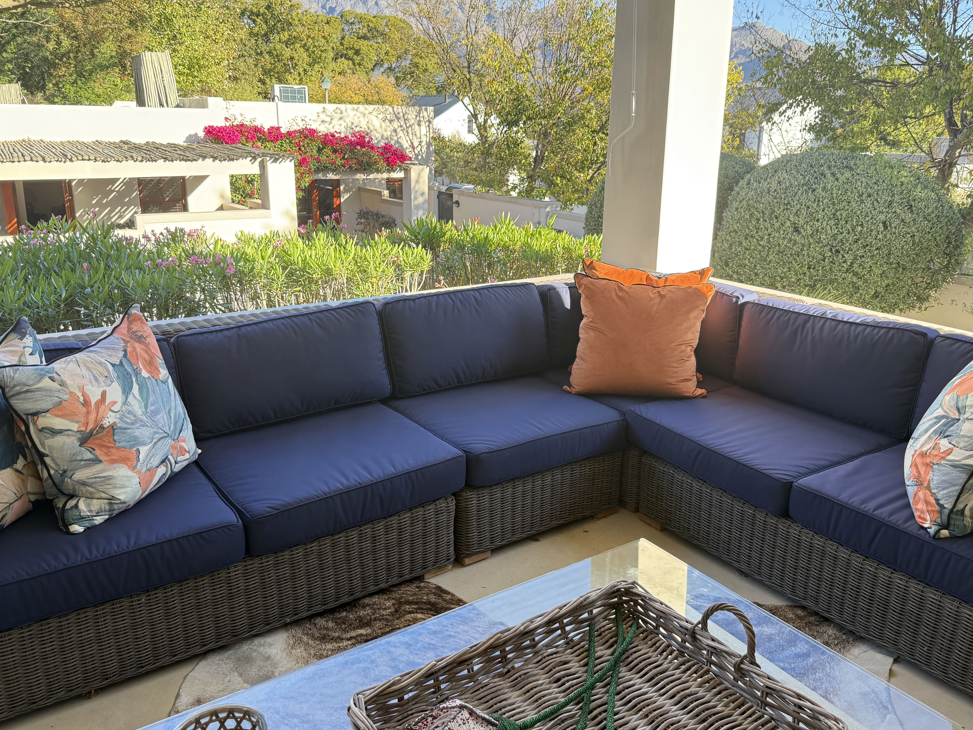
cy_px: 350
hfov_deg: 63.4
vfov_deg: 49.7
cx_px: 507
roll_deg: -0.2
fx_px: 787
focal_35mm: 28
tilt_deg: -14.5
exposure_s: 1/347
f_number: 1.78
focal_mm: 6.76
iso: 100
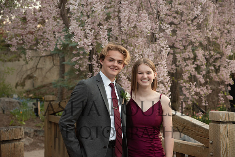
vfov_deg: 17.5
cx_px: 118
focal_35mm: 78
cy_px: 78
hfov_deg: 26.0
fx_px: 509
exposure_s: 1/125
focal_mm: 78
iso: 800
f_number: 5.6
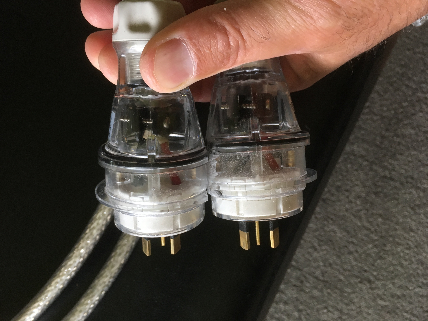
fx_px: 359
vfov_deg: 48.2
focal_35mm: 29
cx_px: 214
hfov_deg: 61.7
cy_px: 160
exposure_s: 1/33
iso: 64
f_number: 2.2
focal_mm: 4.15
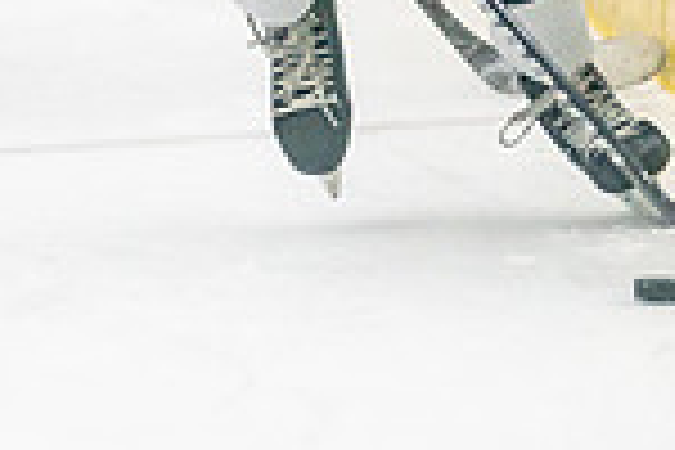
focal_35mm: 600
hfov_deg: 3.4
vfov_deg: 2.3
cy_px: -281
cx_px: 185
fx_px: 11249
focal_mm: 133
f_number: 2.8
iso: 3200
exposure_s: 1/1250
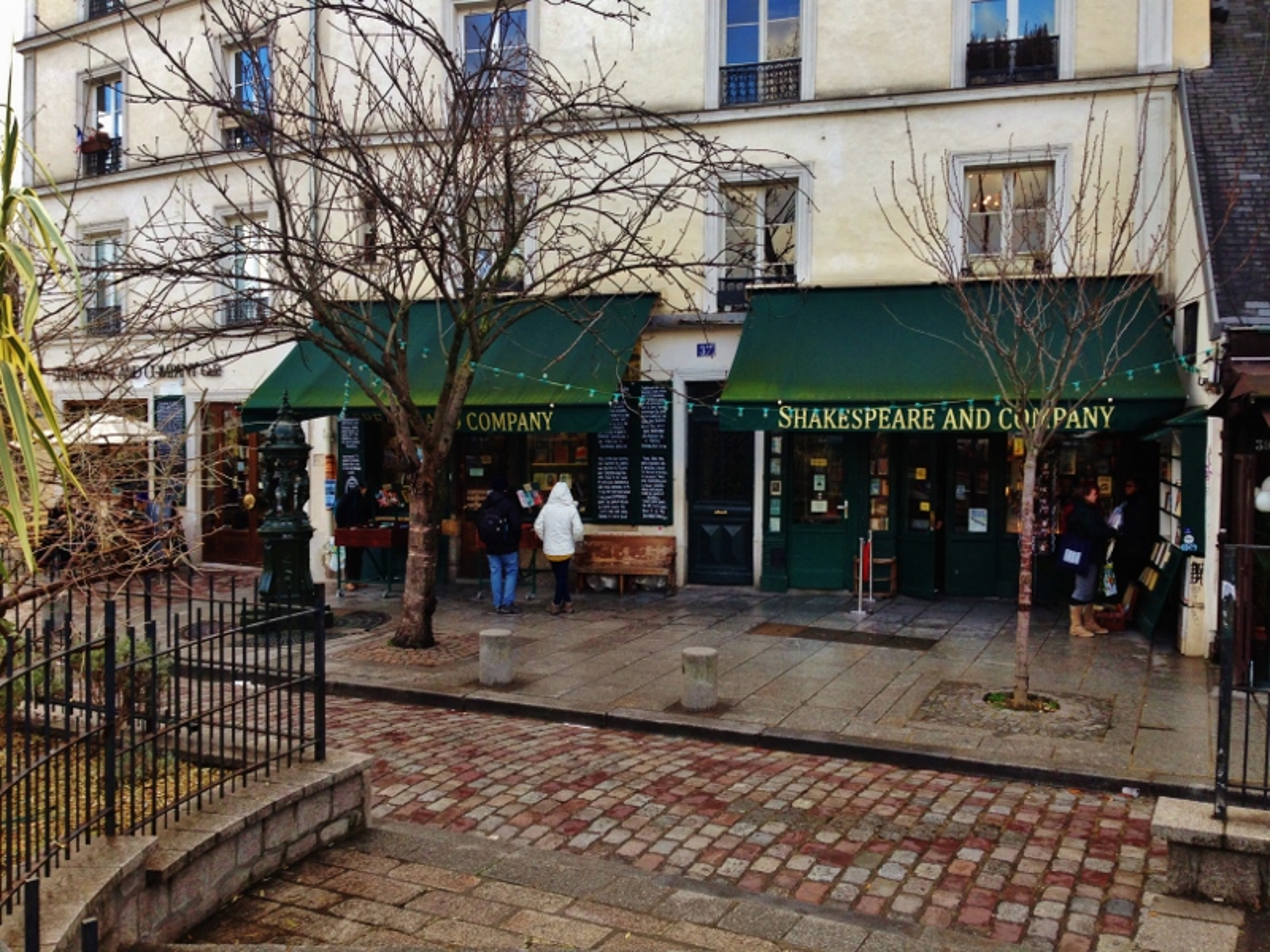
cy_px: 476
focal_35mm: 33
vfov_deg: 42.9
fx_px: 1211
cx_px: 635
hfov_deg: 55.4
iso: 50
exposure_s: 1/156
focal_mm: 4.13
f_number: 2.4
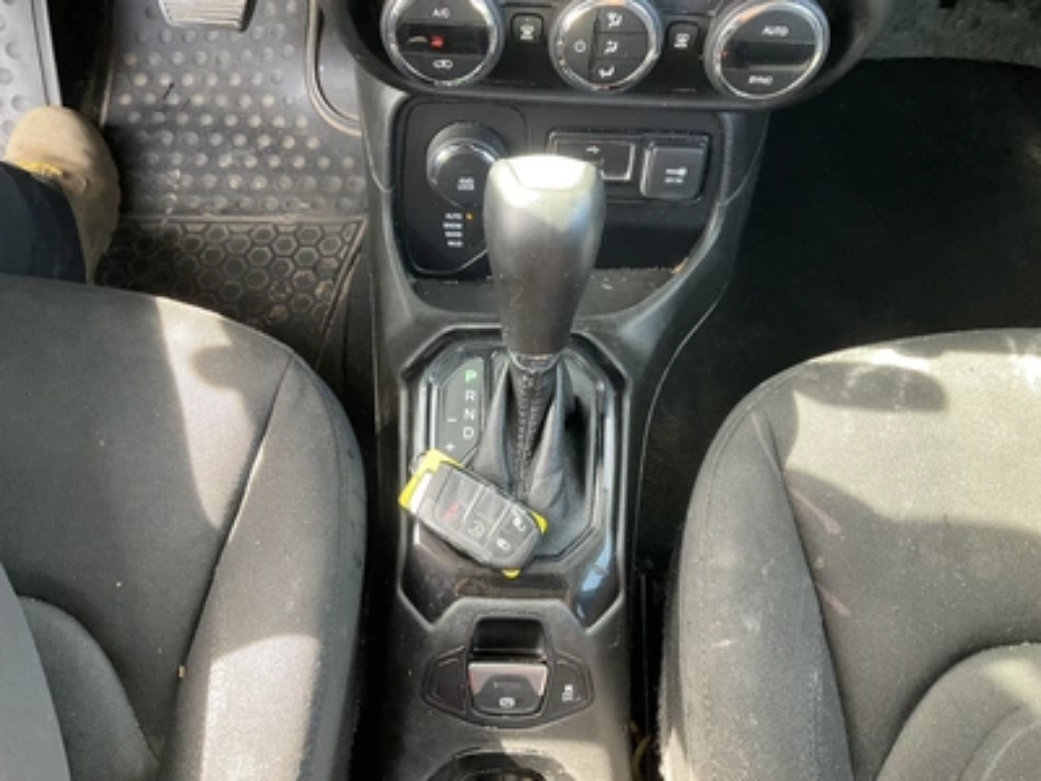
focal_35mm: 29
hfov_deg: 61.7
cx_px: 520
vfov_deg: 48.2
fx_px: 872
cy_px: 390
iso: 125
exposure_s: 1/60
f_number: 1.8
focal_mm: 3
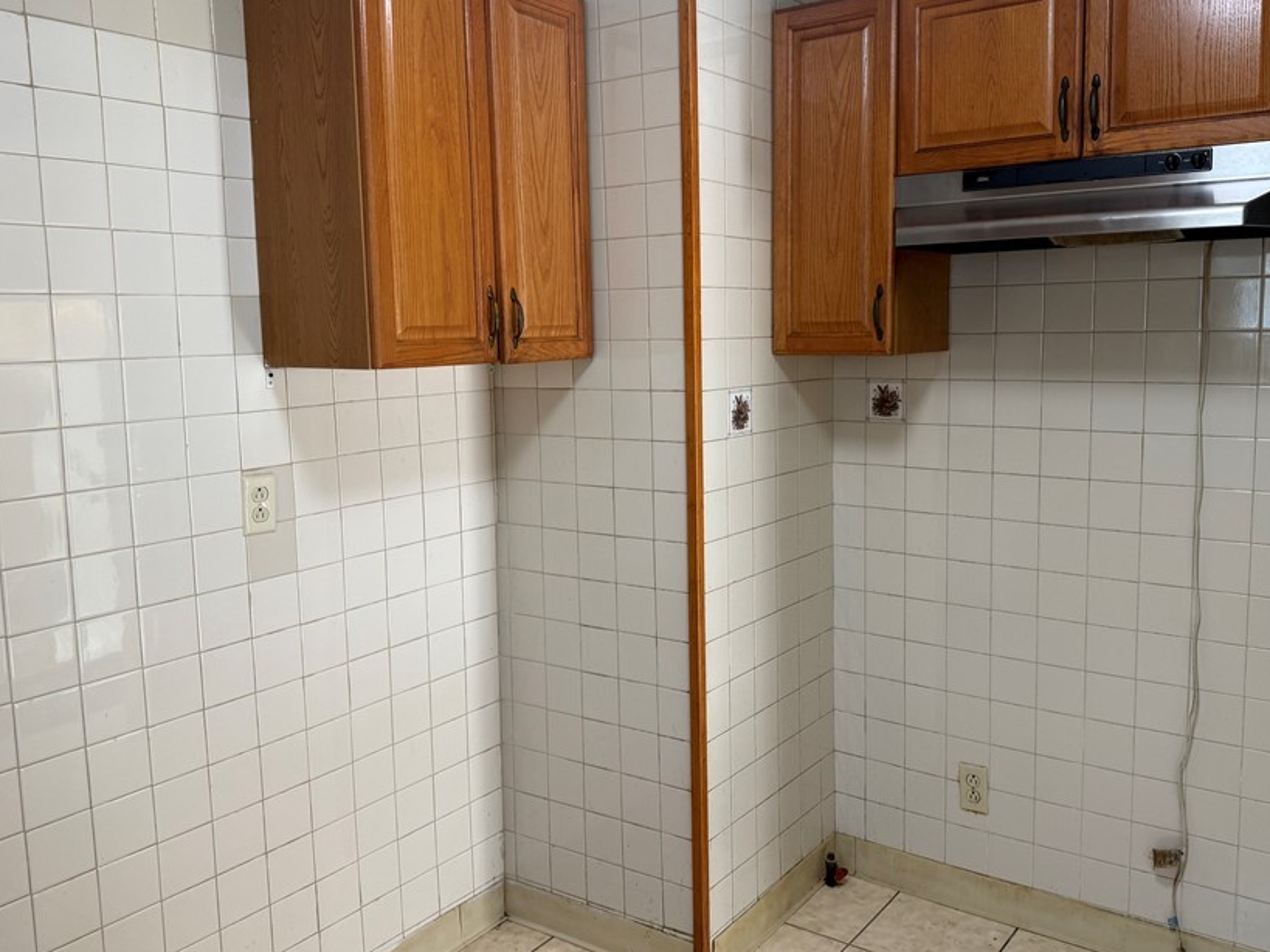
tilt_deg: -7.5
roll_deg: +0.6
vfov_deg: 46.7
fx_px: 1100
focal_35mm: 30
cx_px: 692
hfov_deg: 59.9
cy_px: 436
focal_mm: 6.76
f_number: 1.78
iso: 125
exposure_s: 1/60
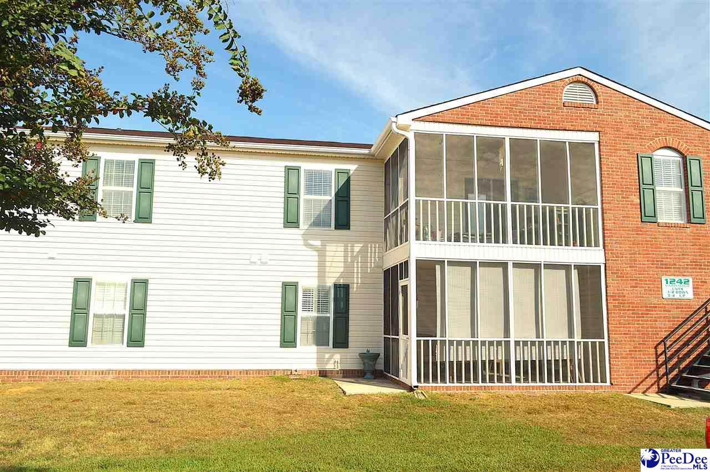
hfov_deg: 67.4
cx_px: 355
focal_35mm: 27
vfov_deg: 47.8
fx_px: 532
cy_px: 236
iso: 100
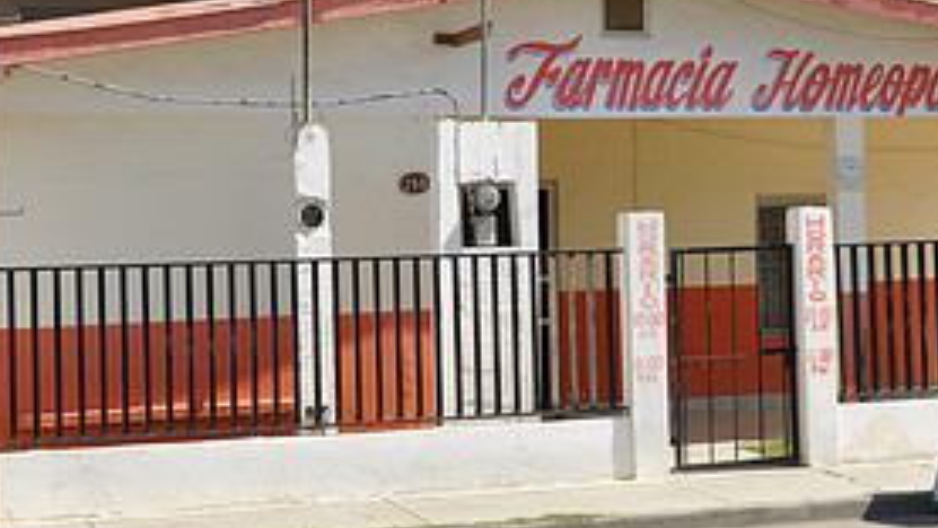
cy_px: 140
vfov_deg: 14.7
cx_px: 698
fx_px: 2042
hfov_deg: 25.6
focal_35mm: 82
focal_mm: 25
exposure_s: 1/200
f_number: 7.1
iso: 200
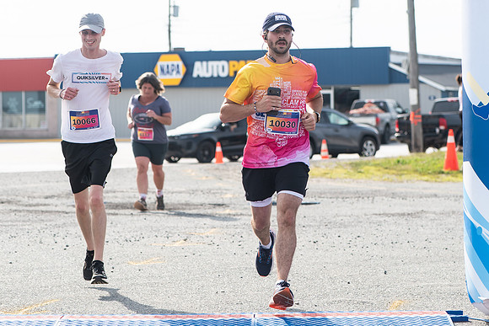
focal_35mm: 138
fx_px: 1875
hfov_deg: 14.9
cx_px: 254
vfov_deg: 9.9
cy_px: 64
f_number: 4.5
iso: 250
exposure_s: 1/2000
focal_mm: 82
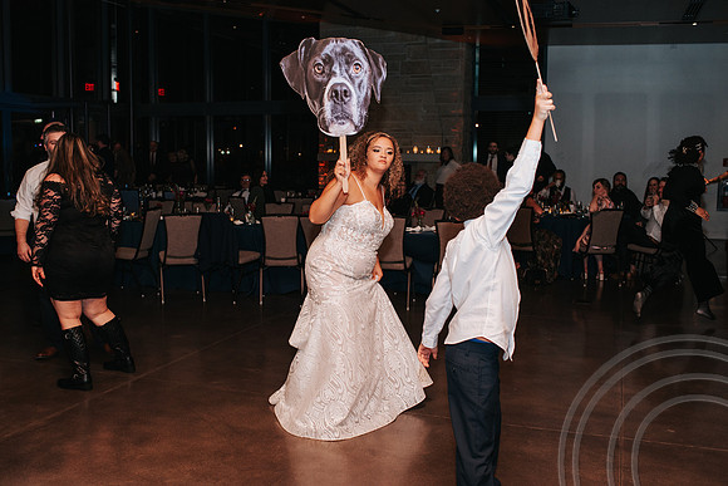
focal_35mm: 37
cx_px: 338
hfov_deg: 51.3
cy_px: 243
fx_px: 758
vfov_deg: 35.5
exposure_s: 1/200
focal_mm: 35
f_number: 3.5
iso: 1000
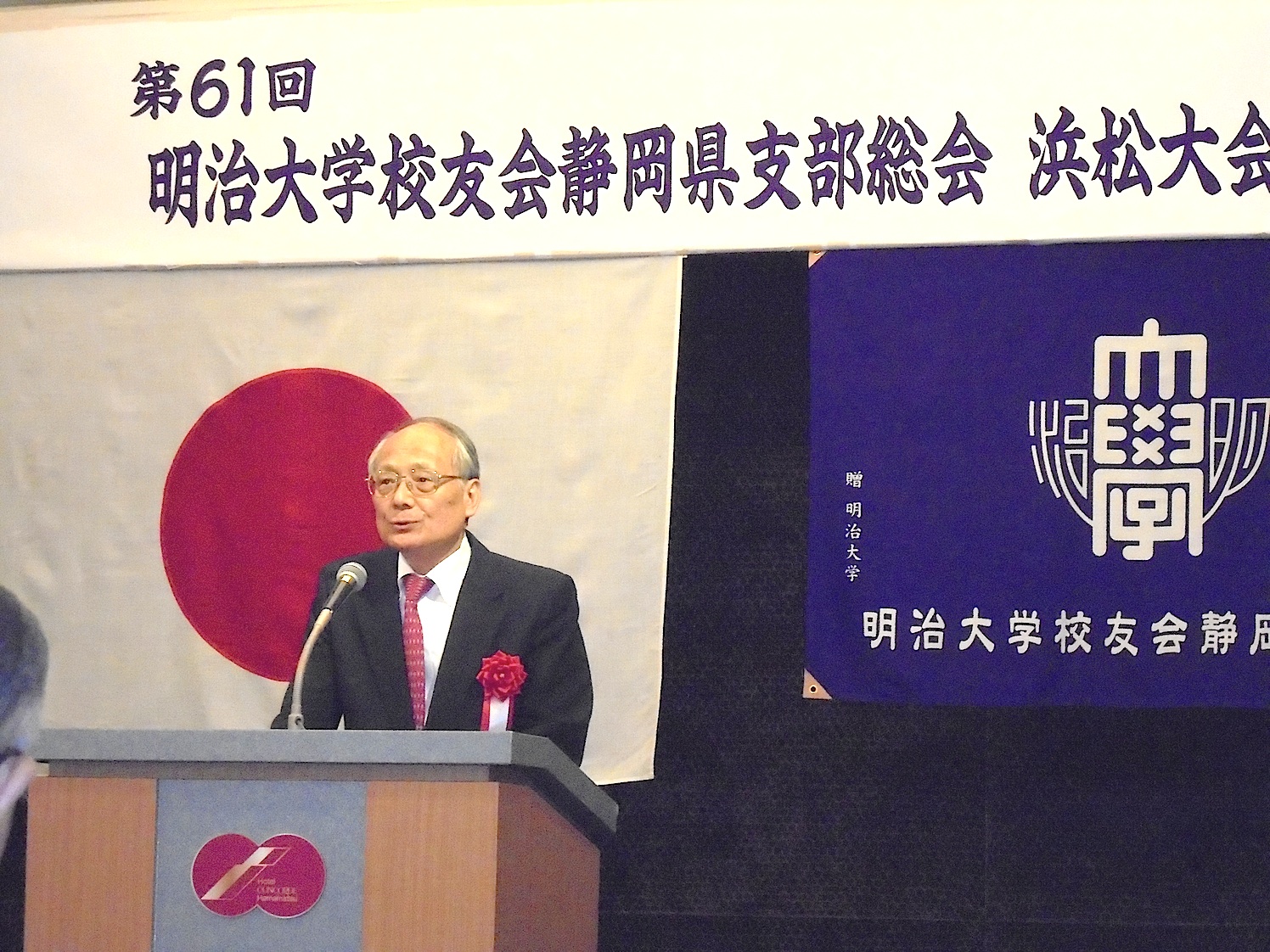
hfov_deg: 16.1
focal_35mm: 122
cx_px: 635
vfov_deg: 12.1
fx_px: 4476
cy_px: 476
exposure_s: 1/50
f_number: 5.6
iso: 800
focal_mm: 21.8
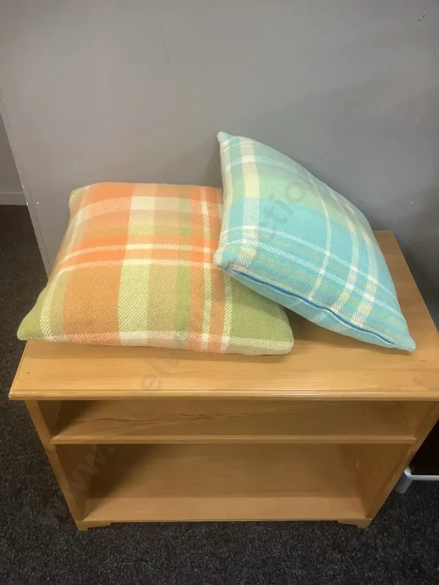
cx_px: 220
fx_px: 473
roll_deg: -2.8
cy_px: 292
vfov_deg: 63.4
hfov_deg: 49.7
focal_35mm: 28
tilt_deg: -42.9
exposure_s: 1/50
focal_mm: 3.99
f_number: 1.8
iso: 200
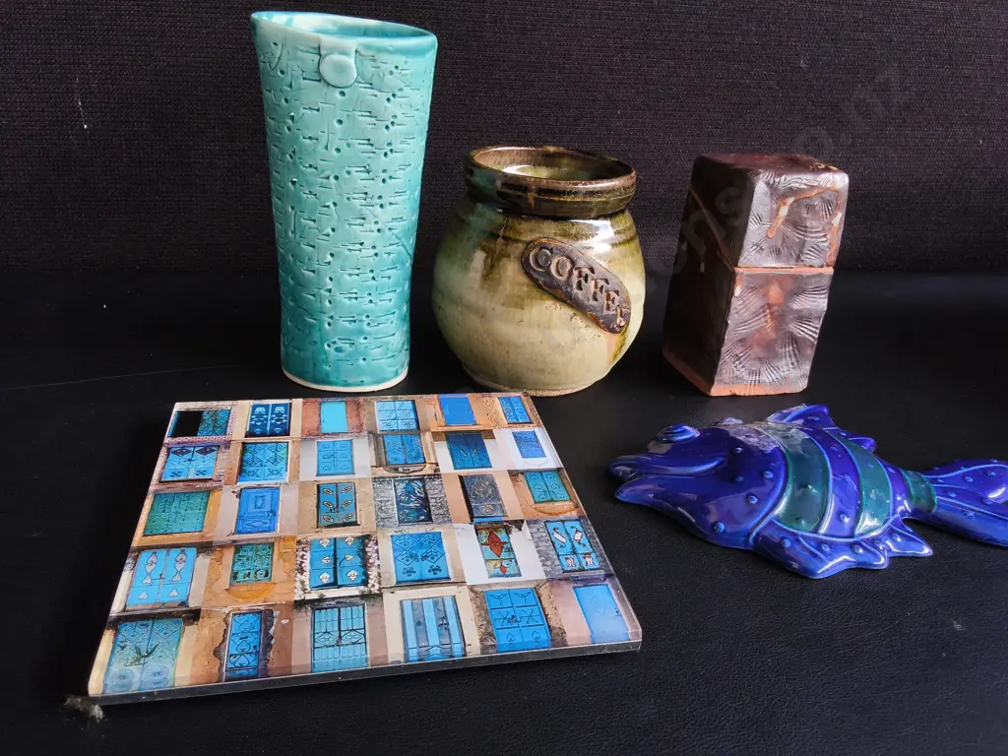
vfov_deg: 51.4
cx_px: 504
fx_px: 786
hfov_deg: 65.3
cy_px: 378
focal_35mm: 27
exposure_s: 1/100
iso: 100
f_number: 2
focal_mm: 2.87
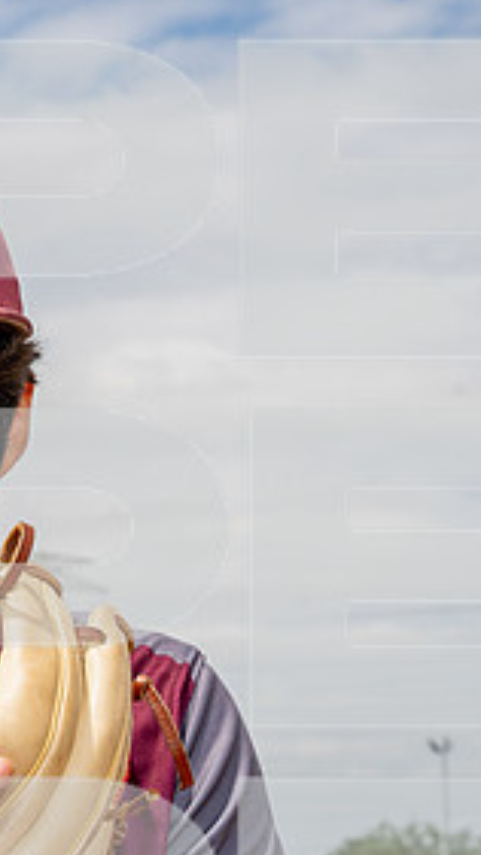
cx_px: -199
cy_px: 571
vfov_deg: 18.9
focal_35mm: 113
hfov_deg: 10.4
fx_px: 2563
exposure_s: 1/250
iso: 100
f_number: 10
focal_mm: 50
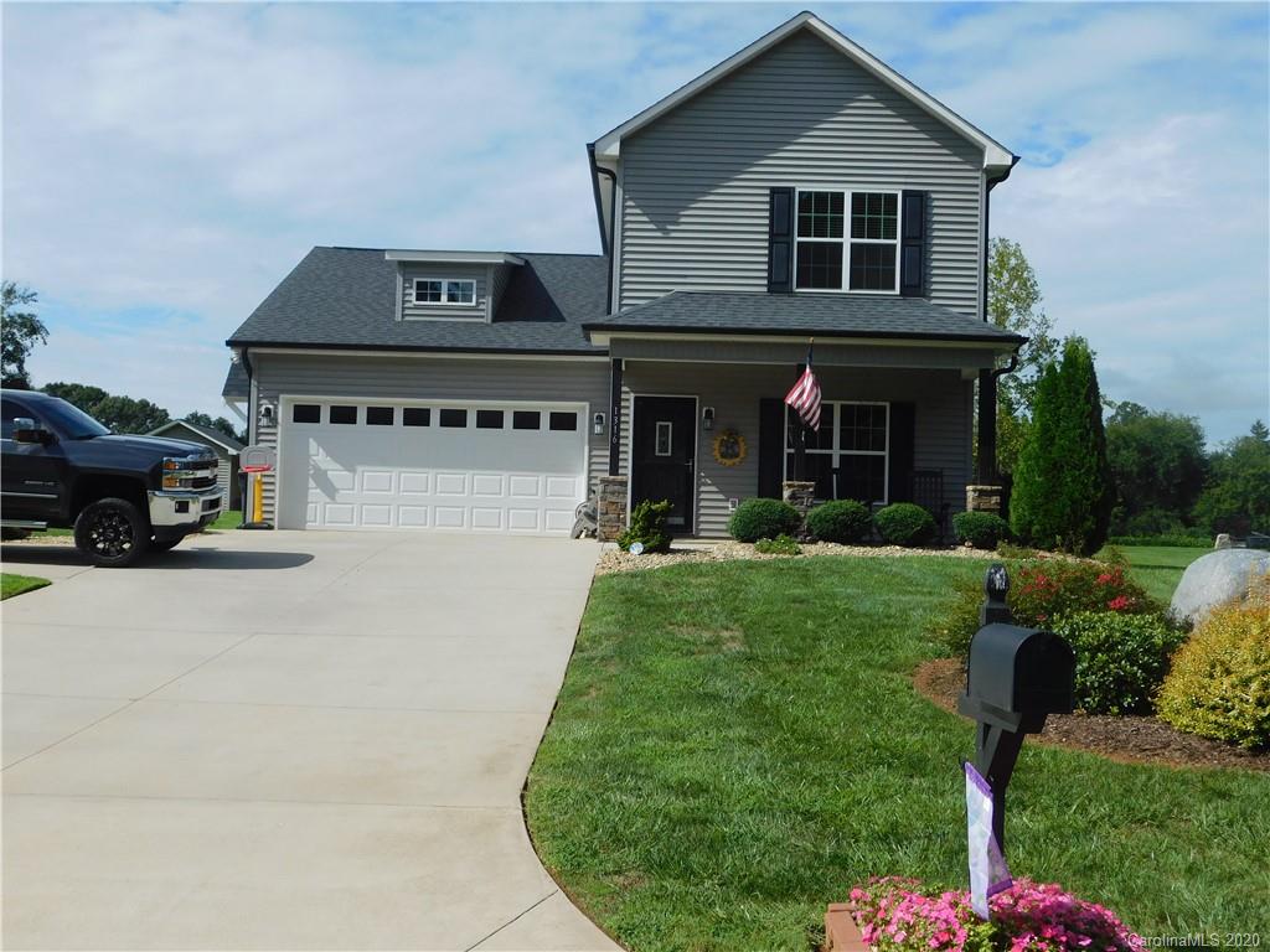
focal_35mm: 45
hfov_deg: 42.1
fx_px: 1651
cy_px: 476
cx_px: 635
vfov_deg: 32.2
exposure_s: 1/400
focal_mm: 8
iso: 125
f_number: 7.4
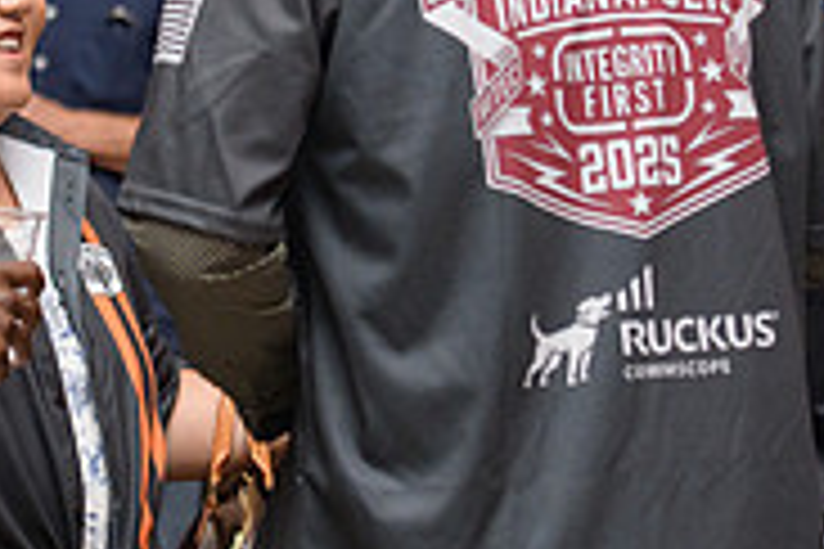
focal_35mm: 254
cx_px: 252
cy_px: -38
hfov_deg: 8.1
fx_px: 5813
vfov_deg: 5.4
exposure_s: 1/250
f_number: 3.5
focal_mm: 80
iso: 1250
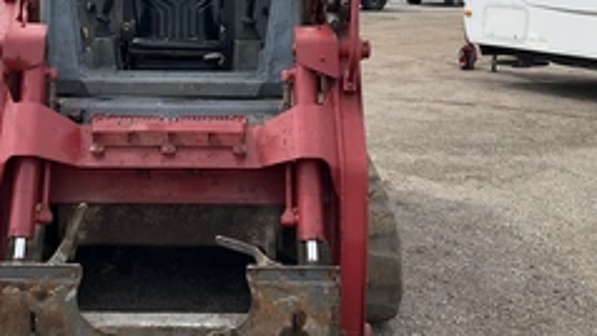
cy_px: 70
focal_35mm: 53
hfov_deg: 38.6
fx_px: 839
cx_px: 191
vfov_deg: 22.4
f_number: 1.8
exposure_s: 1/1848
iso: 25
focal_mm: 3
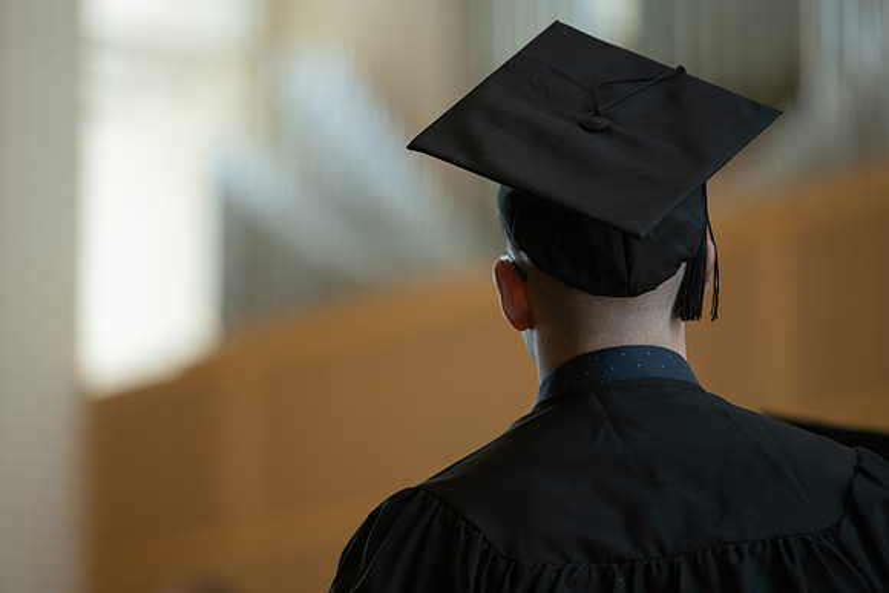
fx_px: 4940
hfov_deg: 10.3
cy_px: 296
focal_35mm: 200
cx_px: 444
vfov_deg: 6.9
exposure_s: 1/500
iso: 640
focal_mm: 200
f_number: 2.8
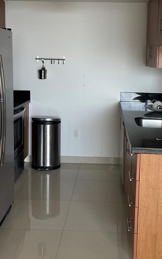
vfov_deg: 43.2
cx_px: 100
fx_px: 325
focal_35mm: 46
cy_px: 101
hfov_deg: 27.9
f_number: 1.6
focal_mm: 4.2
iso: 125
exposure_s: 1/102
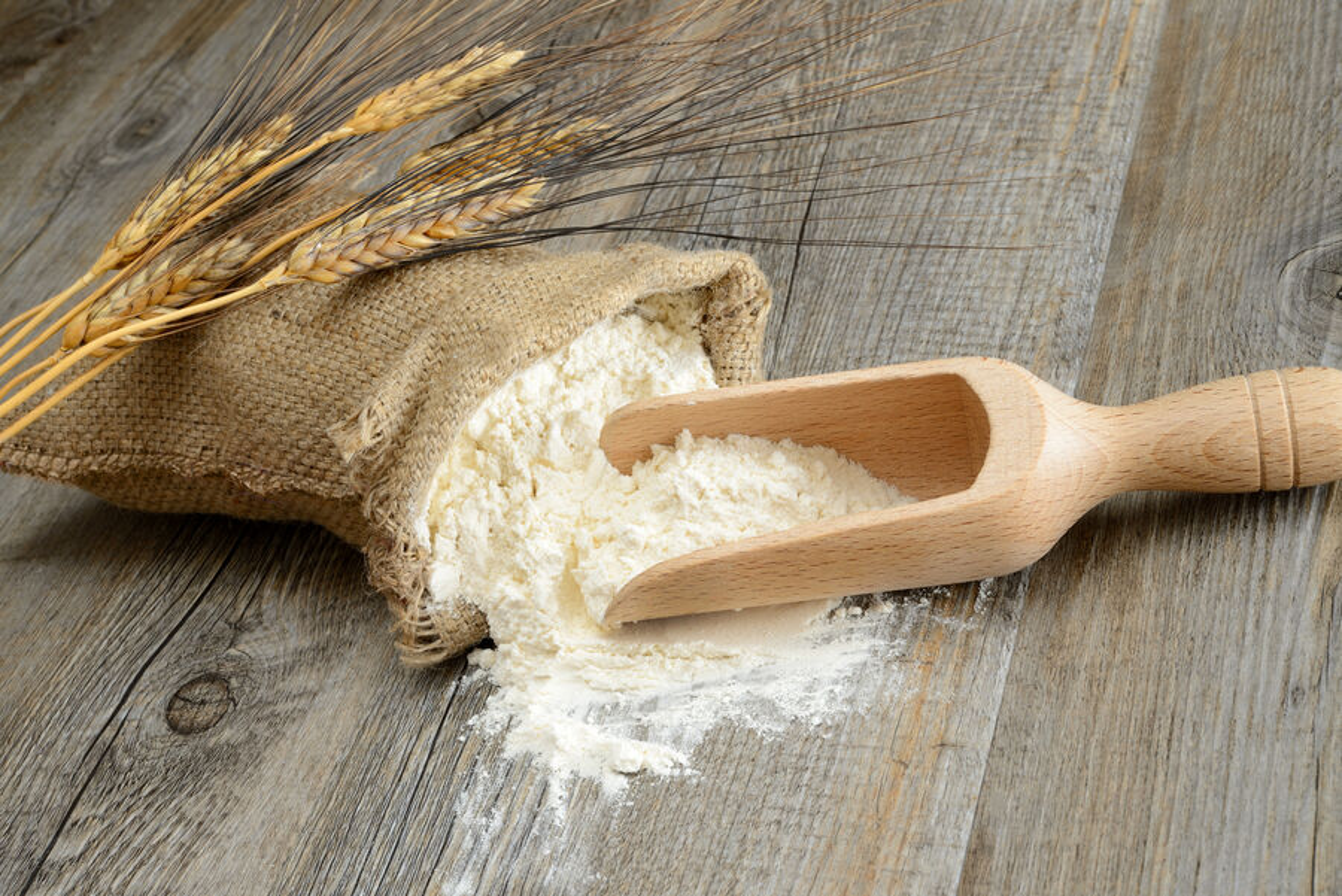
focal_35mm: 60
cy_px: 448
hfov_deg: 33.4
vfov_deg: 22.6
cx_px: 671
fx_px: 2238
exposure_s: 1/1.5
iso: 100
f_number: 19
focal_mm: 60
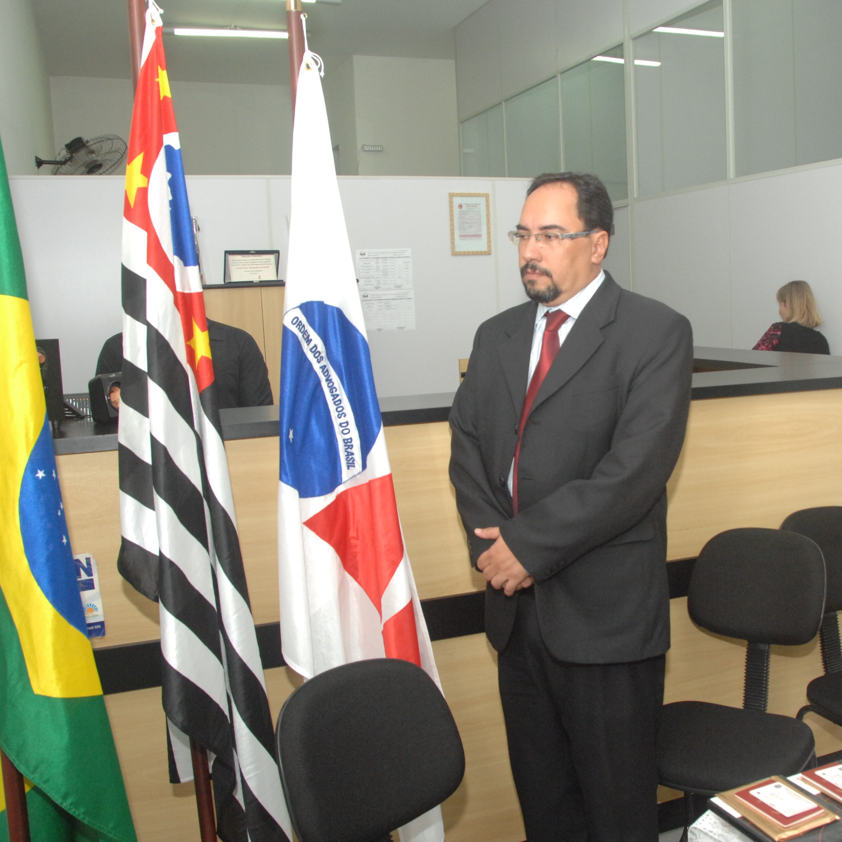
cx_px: 594
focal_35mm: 35
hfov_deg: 46.1
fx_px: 963
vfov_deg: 47.2
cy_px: 419
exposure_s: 1/60
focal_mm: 18
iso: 800
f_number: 7.1
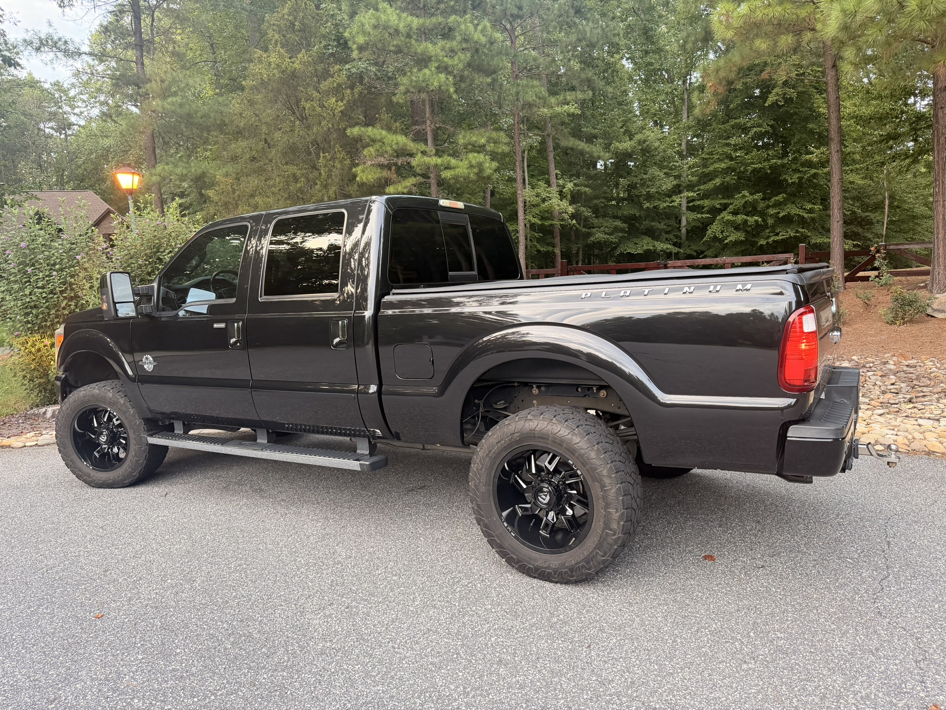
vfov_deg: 56.8
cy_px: 355
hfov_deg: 71.6
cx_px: 473
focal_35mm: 24
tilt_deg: -7.0
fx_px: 656
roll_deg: +2.6
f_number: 1.78
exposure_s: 1/60
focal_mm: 6.76
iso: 250
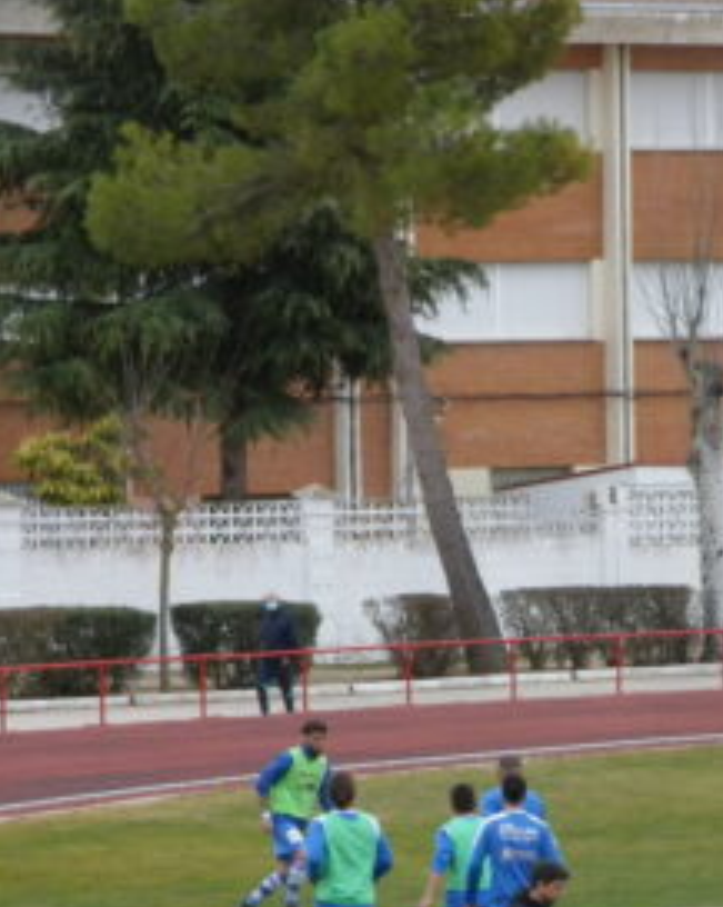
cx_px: 846
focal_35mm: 271
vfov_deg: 7.1
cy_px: 730
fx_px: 7261
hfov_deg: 5.7
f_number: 5.2
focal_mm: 22.2
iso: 100
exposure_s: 1/80
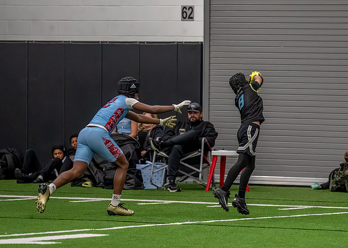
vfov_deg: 5.0
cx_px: 247
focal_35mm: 289
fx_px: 2858
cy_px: 148
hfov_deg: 7.0
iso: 6400
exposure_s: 1/1000
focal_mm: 163
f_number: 2.8
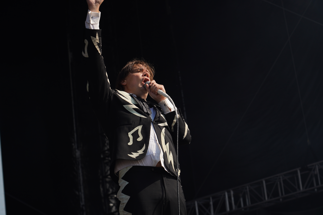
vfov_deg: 13.0
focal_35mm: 105
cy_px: 108
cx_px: 162
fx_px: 942
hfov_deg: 19.5
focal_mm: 105
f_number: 7.1
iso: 100
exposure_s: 1/400
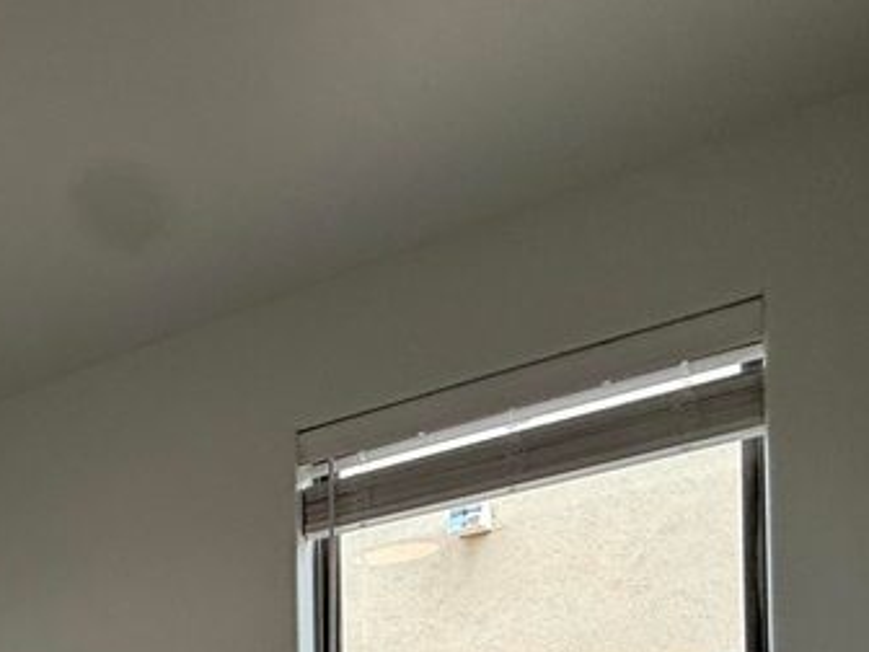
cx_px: -347
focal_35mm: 50
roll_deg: +0.4
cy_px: 975
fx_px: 1255
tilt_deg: -0.5
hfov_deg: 28.6
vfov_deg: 23.4
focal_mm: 2.22
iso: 64
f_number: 2.2
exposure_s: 1/217
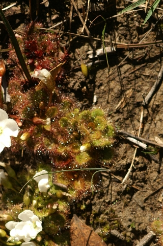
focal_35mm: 281
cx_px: 52
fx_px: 1911
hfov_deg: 4.9
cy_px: 156
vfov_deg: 7.3
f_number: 5
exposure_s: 1/500
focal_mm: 100
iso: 100
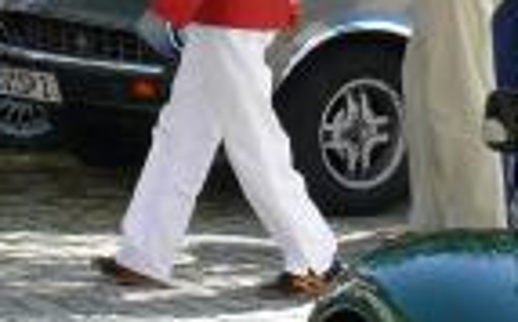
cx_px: -123
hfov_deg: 5.1
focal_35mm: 410
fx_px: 5781
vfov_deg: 3.2
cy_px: -273
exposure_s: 1/250
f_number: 4.5
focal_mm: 16.8
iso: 100
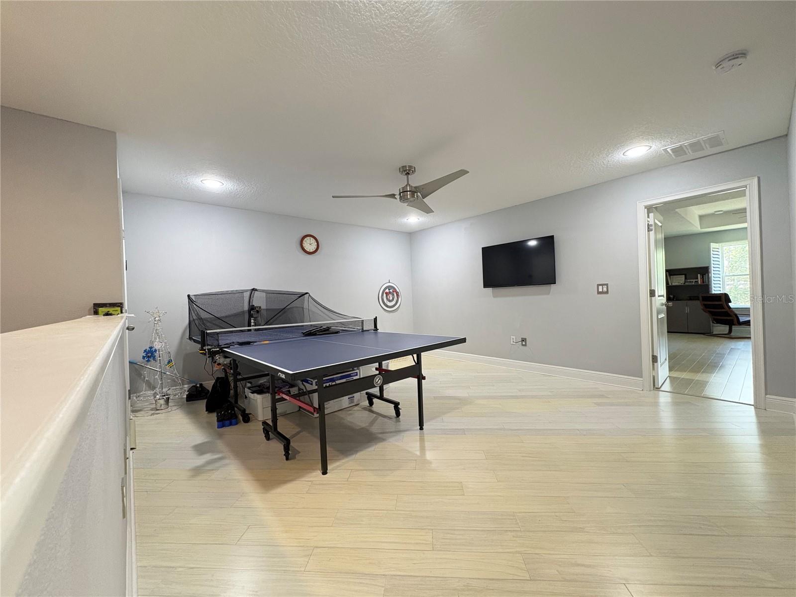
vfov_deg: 85.7
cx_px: 398
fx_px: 322
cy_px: 298
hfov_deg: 102.1
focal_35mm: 14
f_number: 2.2
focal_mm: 2.22
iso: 400
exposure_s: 1/60
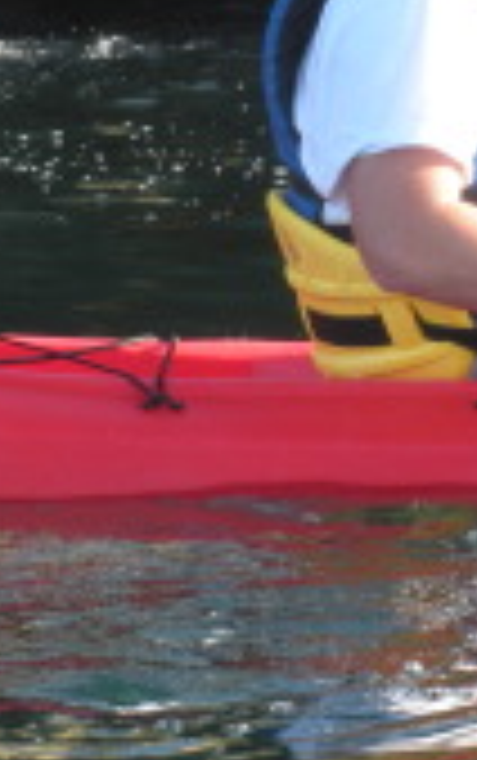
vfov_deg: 7.3
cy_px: 27
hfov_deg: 4.6
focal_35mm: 286
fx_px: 5934
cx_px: 450
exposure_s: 1/107
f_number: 5
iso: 95
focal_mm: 17.4
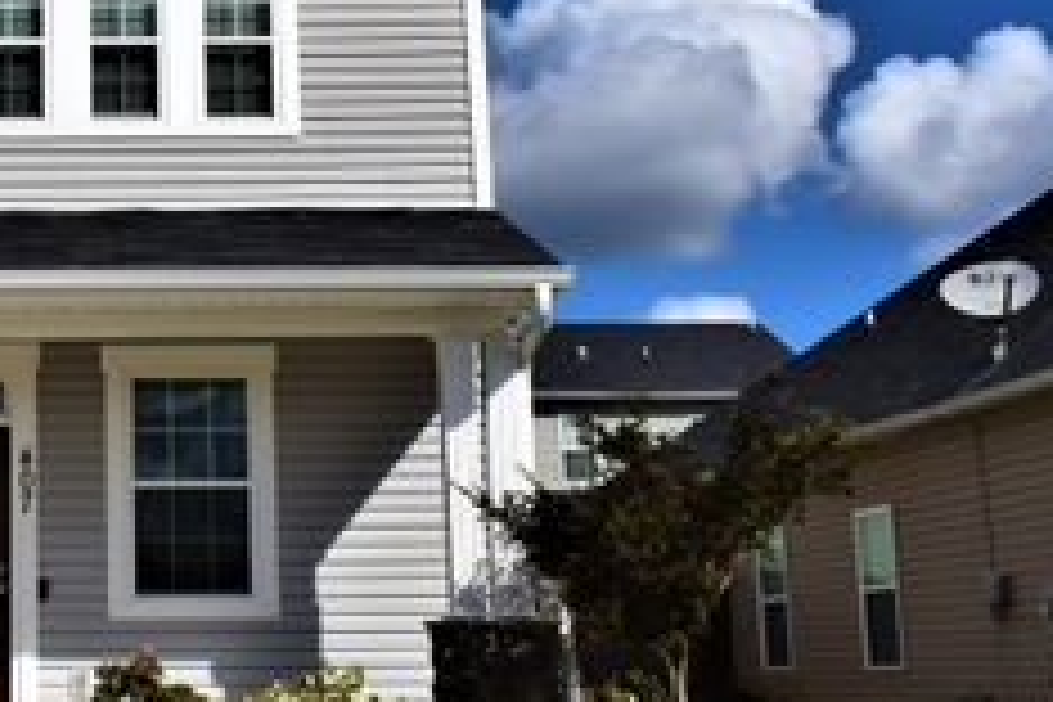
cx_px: -45
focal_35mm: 64
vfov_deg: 21.2
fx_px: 1872
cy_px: 227
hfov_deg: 29.0
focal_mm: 20
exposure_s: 1/800
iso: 200
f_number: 13
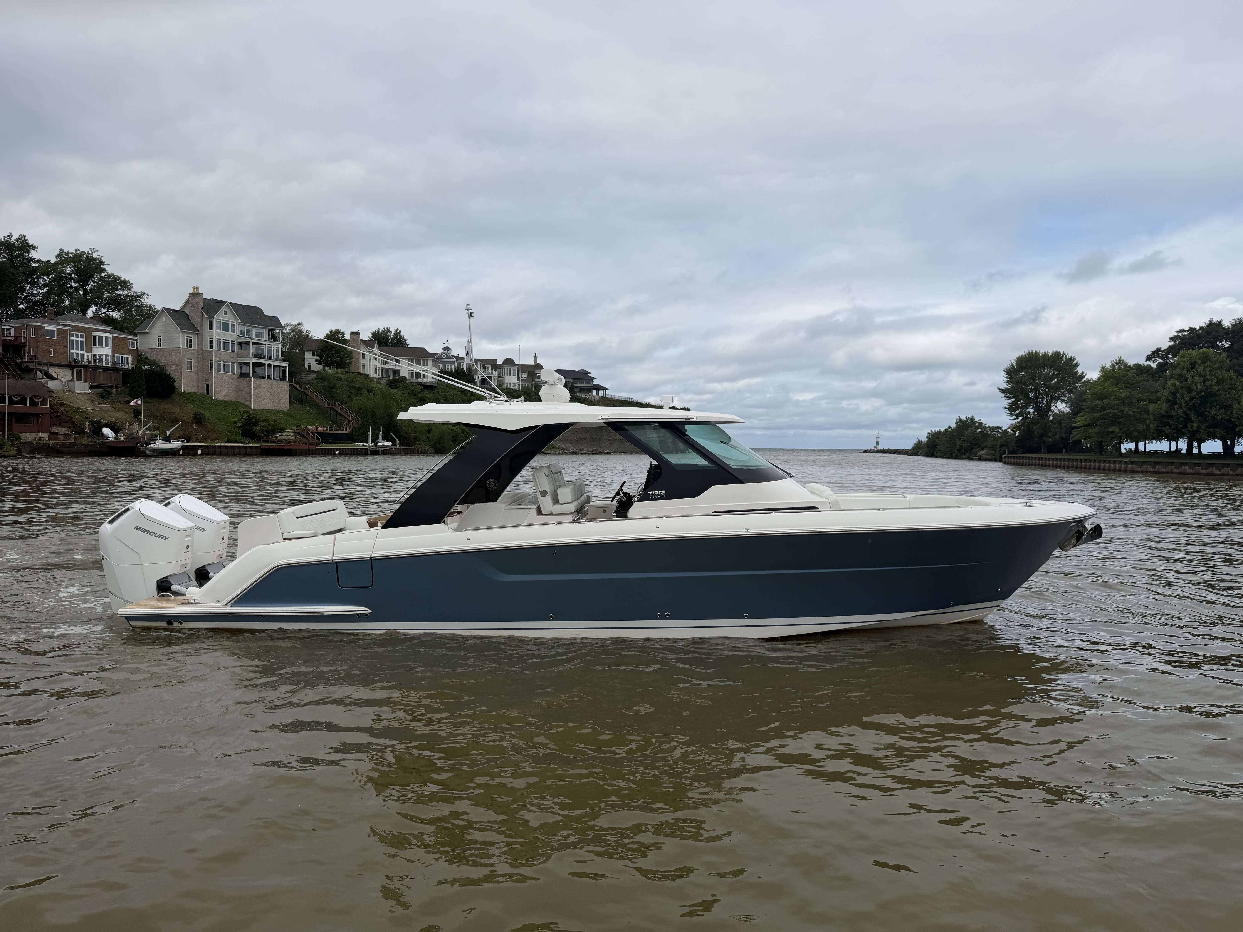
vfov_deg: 56.8
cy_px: 466
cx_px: 622
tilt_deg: -0.4
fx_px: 862
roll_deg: -1.3
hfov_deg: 71.6
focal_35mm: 24
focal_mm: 6.76
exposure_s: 1/6711
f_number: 1.78
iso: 80
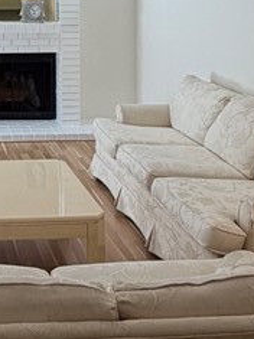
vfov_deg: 29.3
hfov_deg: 22.2
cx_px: -52
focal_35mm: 61
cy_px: -10
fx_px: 597
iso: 80
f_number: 2.2
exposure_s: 1/120
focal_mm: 2.22
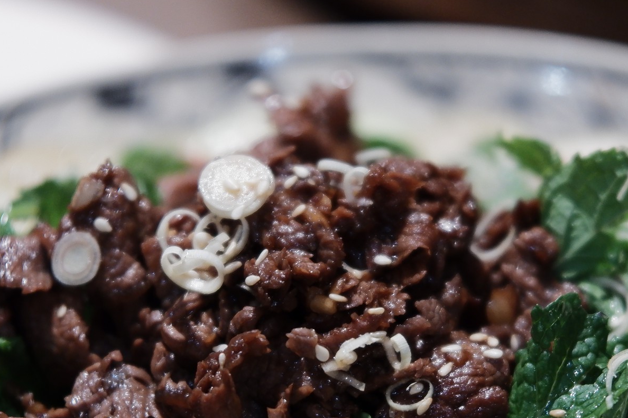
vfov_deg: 7.6
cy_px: 317
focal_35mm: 181
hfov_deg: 11.4
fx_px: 3157
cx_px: 375
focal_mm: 56
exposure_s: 1/85
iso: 1250
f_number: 1.7
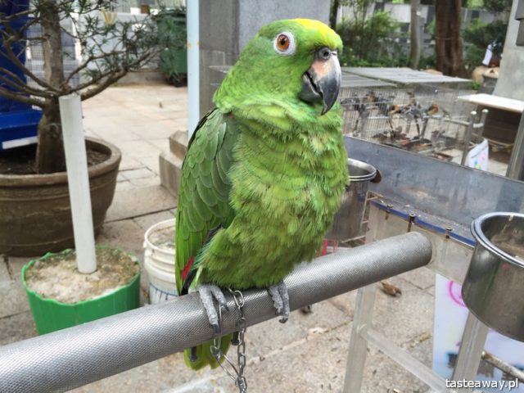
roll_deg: -2.2
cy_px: 196
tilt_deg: -19.3
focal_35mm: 29
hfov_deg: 61.7
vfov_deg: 48.2
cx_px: 262
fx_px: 439
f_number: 2.2
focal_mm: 4.15
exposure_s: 1/100
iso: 50
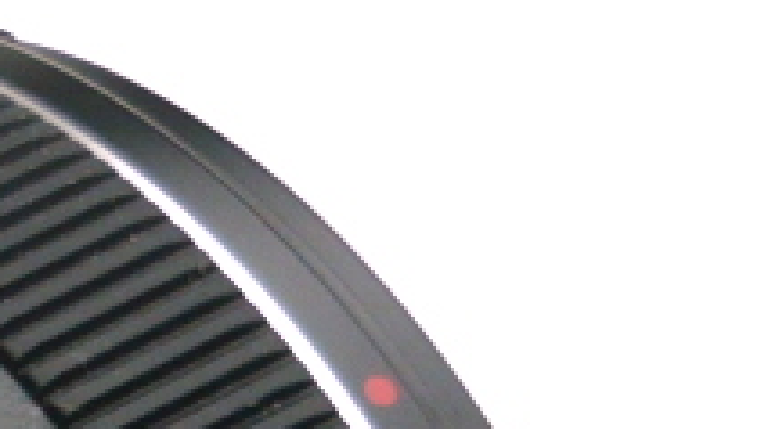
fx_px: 5512
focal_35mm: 273
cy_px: 981
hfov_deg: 7.7
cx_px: -451
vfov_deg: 4.4
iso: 100
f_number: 3
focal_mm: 6.8
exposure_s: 1/125
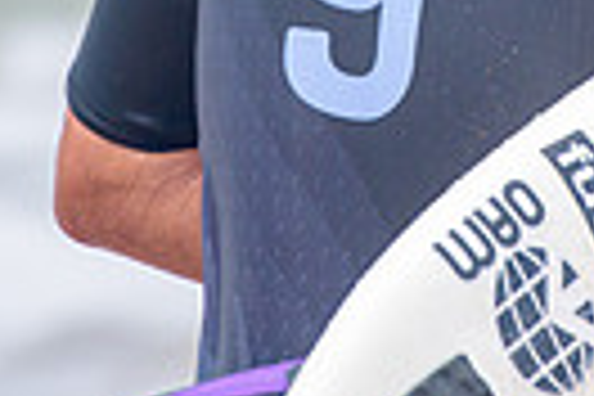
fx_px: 36248
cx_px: 567
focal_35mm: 2197
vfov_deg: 0.6
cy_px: -178
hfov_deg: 0.9
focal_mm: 500
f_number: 5.6
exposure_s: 1/2000
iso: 320
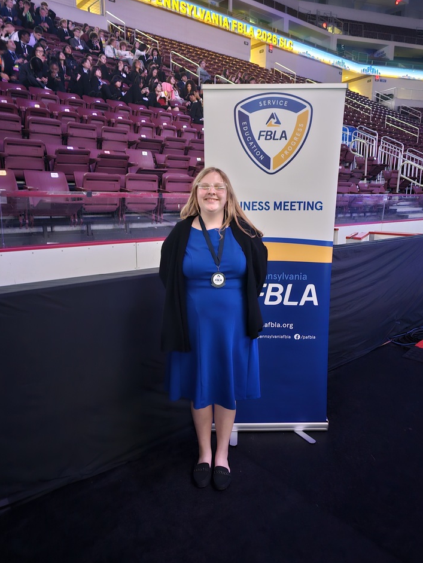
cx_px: 227
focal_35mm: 25
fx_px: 407
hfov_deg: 54.8
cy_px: 271
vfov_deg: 69.4
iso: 1600
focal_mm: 6.3
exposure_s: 1/13.4
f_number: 1.7
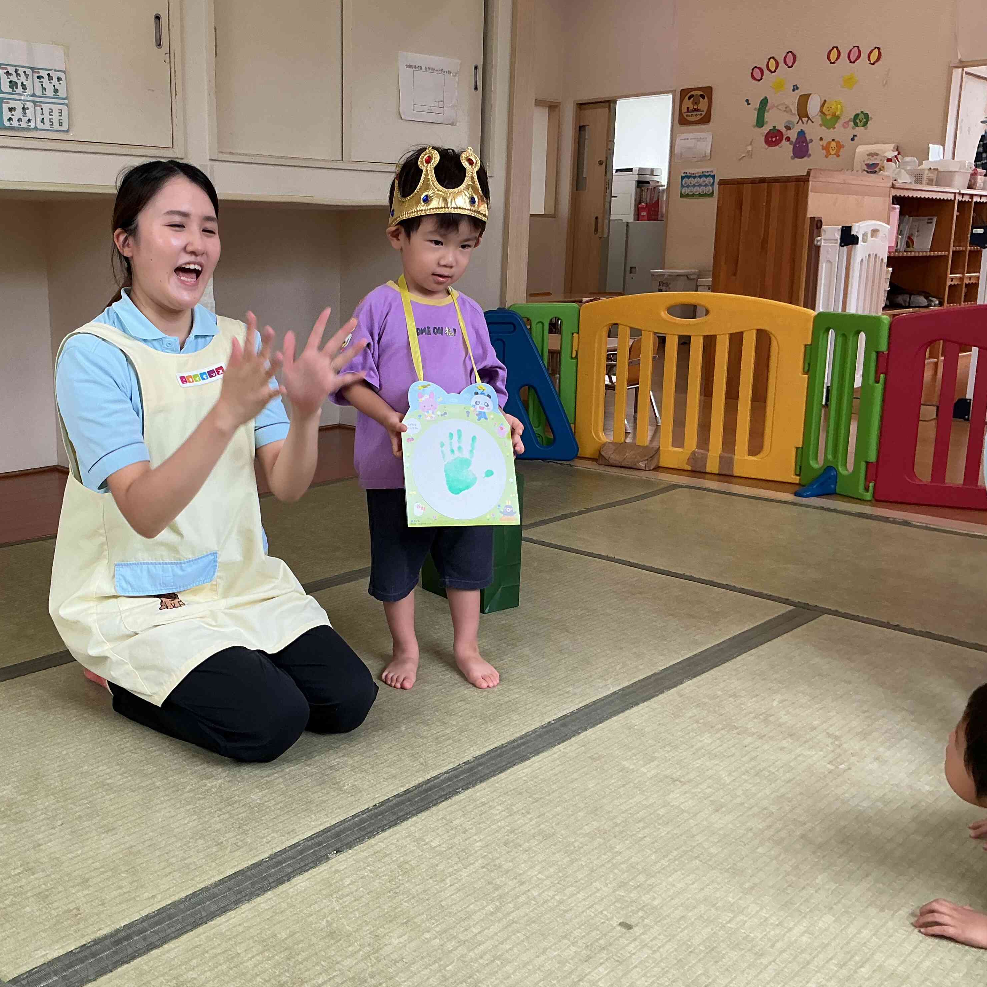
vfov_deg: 47.2
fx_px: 1129
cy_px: 484
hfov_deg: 46.5
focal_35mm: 35
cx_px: 336
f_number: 1.8
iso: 40
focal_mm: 3
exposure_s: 1/120
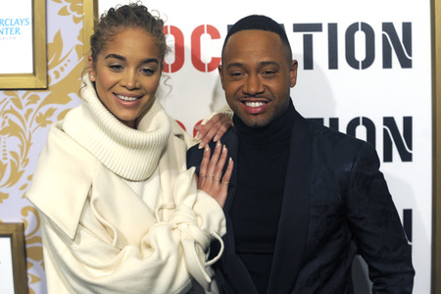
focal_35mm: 80
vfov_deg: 17.1
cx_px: 220
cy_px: 147
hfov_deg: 25.4
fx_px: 980
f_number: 3.5
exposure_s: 1/500
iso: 1600
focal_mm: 80
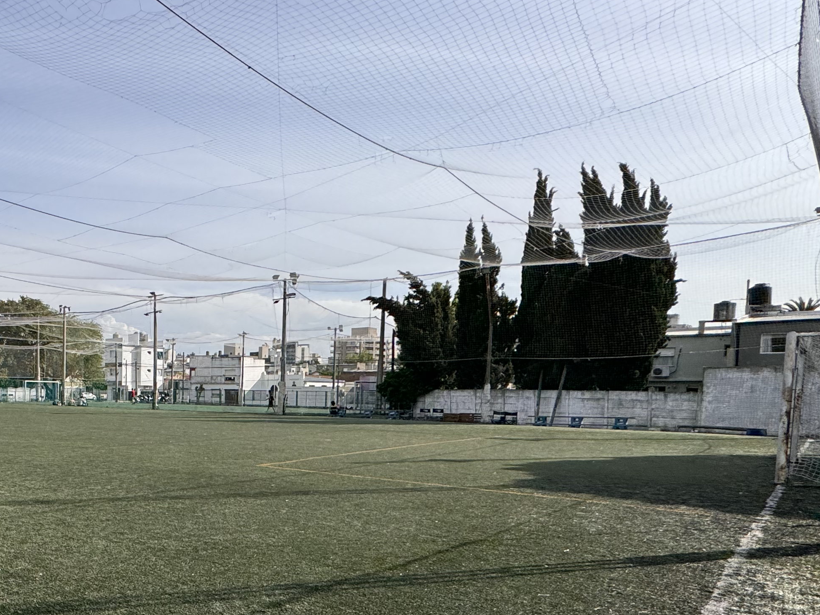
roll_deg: -1.8
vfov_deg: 47.3
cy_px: 422
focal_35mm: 29
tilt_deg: -2.8
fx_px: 687
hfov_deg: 54.7
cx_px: 103
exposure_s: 1/2494
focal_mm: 2.22
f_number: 2.2
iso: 50
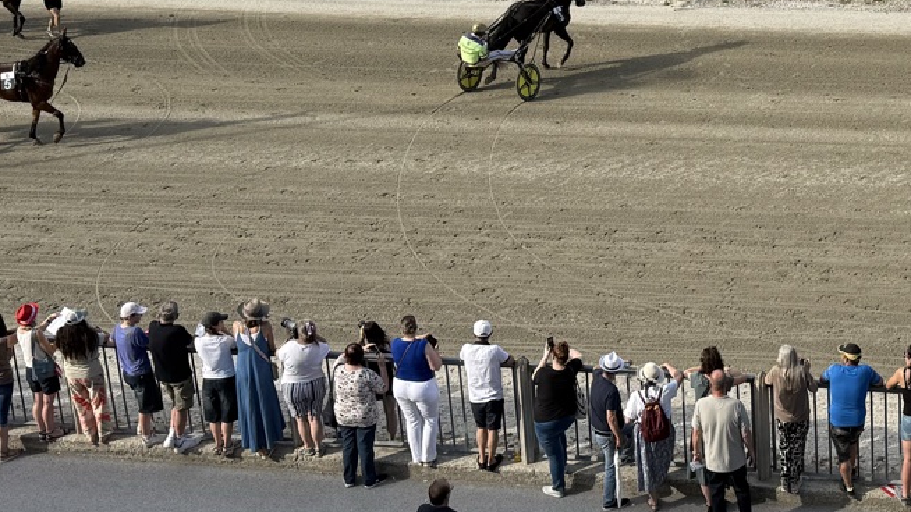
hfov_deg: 28.1
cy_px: 58
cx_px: 840
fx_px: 1739
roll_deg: +0.8
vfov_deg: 16.6
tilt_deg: -18.4
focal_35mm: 72
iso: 80
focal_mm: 6.76
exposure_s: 1/2611
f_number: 1.78
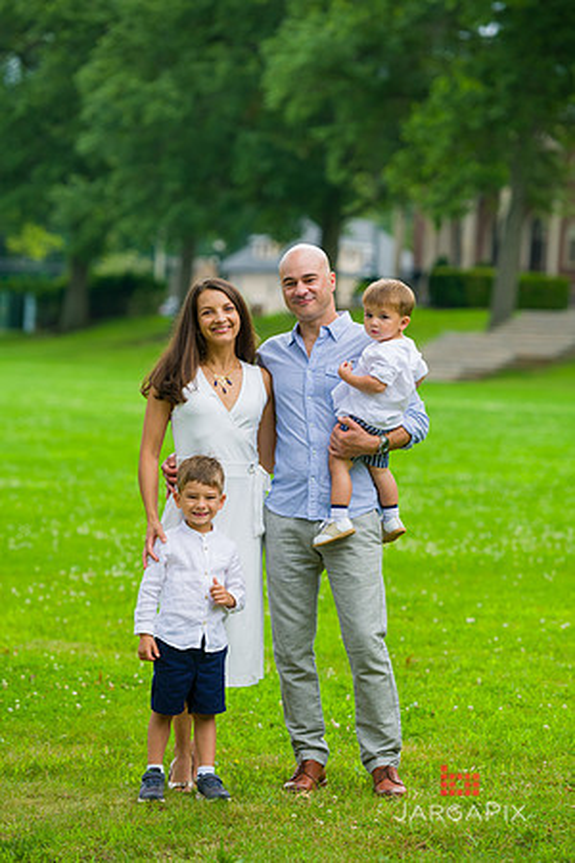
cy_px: 432
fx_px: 3234
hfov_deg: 10.2
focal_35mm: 135
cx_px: 288
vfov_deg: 15.2
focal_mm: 135
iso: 200
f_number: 4
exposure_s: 1/500
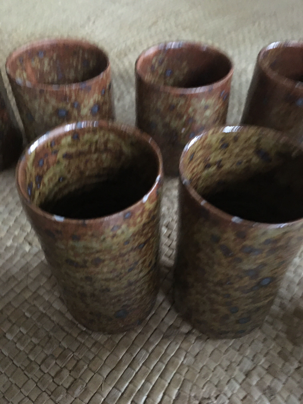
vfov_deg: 61.7
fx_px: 338
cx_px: 152
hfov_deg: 48.2
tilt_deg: -49.4
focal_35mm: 29
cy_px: 202
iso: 640
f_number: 2.2
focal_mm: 4.15
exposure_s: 1/17
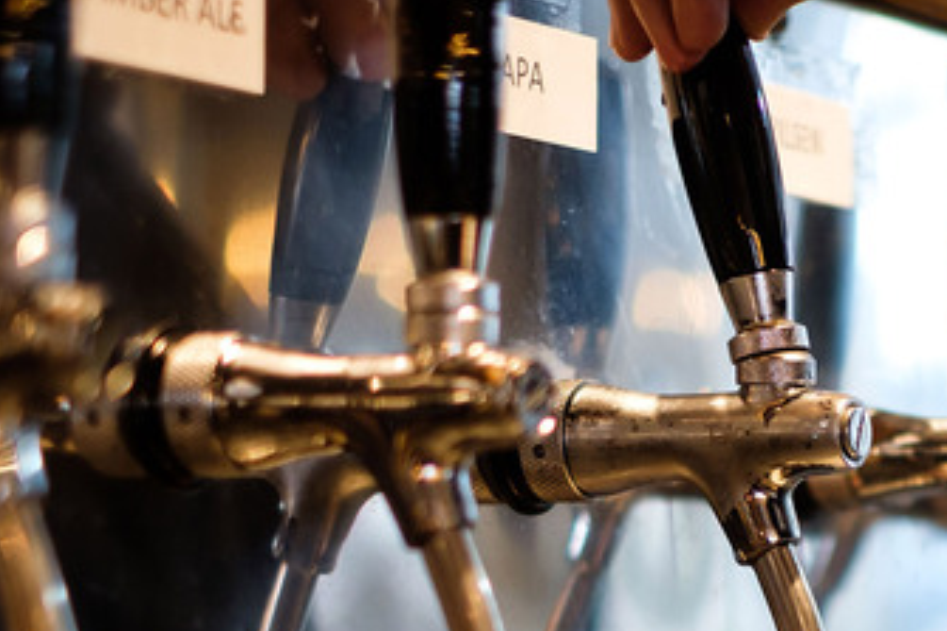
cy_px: 811
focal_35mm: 141
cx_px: 913
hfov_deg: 14.4
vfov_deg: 9.6
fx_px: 3707
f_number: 1.4
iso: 800
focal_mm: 35
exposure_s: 1/125
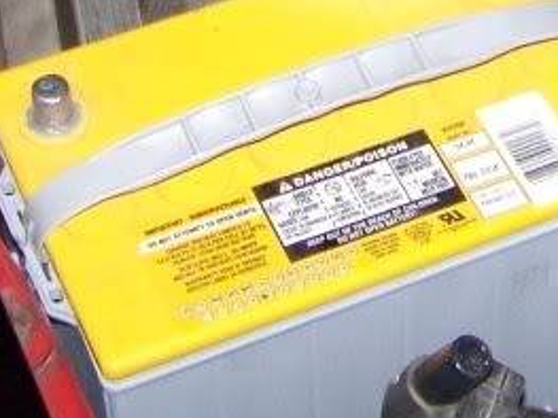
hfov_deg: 13.9
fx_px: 2256
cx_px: 577
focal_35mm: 140
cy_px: -240
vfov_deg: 10.2
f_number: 2.8
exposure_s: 1/30
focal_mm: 5.85
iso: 200
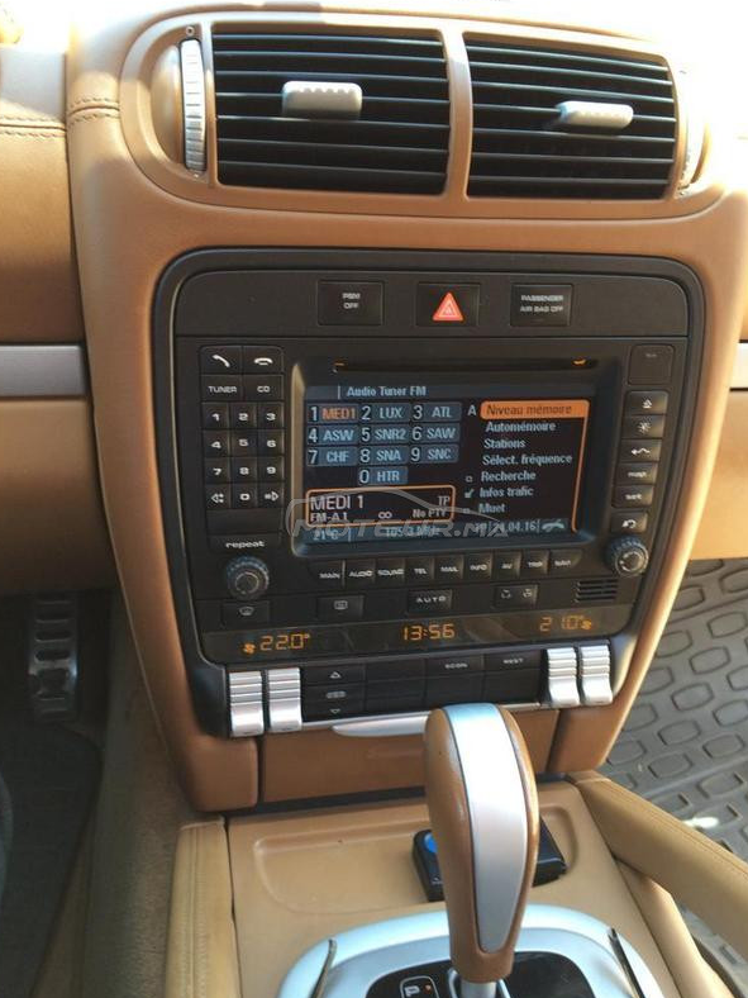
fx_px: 922
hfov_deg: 44.1
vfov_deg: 56.8
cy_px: 511
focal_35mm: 32
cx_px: 396
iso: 50
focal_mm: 4.15
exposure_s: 1/50
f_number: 2.2
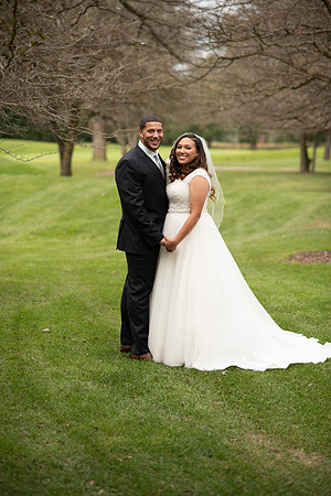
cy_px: 248
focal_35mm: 85
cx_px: 166
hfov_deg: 16.1
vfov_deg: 23.9
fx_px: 1172
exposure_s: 1/400
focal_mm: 85
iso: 125
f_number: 2.2
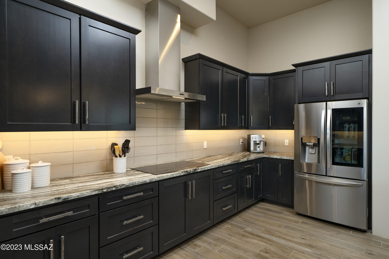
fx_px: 205
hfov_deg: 86.9
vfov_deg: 64.5
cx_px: 194
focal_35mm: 19
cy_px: 130
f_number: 7.1
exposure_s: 1/15
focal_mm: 19
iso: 200
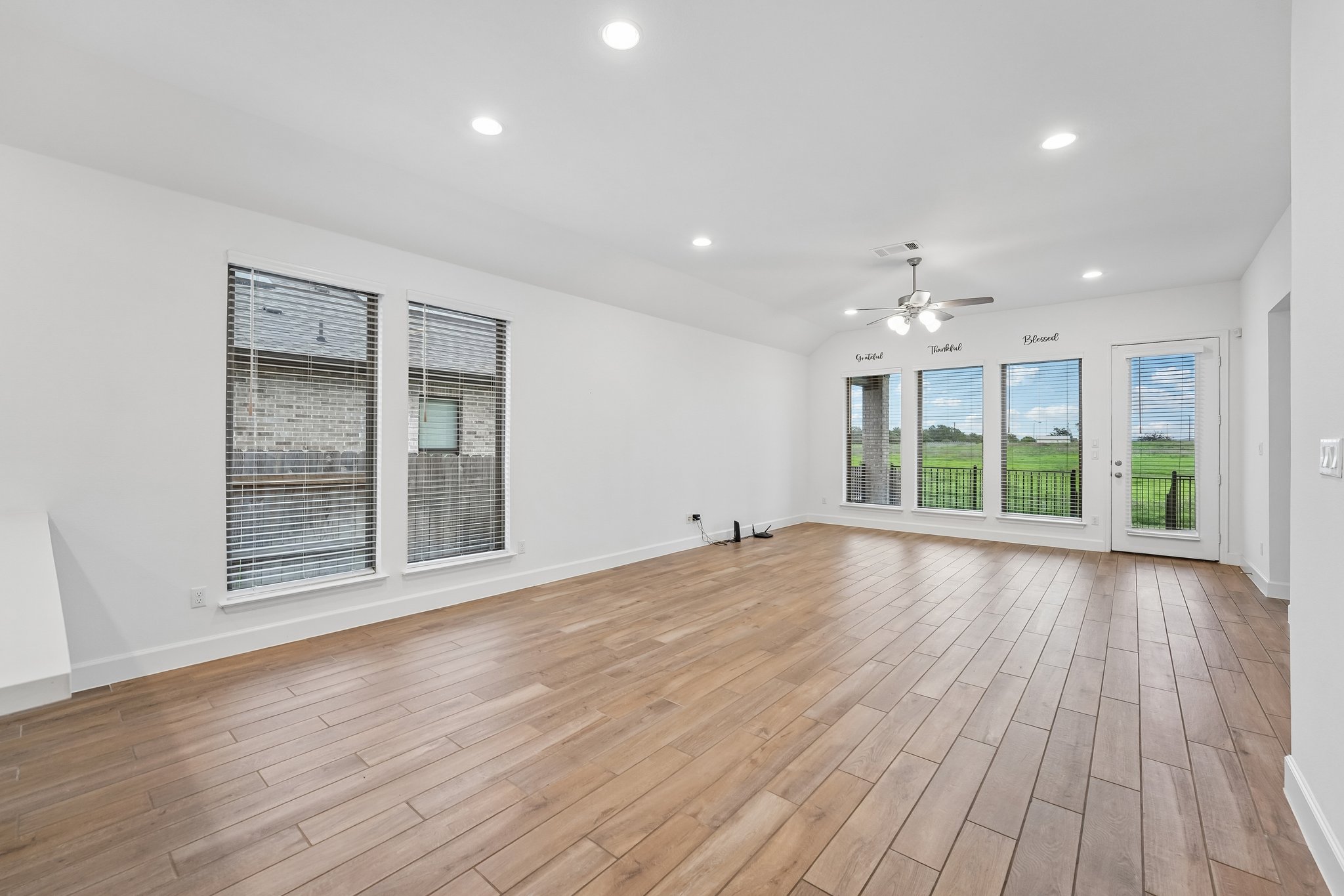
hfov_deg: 104.3
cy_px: 448
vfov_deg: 81.2
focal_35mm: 14
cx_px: 672
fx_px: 523
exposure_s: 1/25
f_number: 8
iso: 400
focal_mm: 14
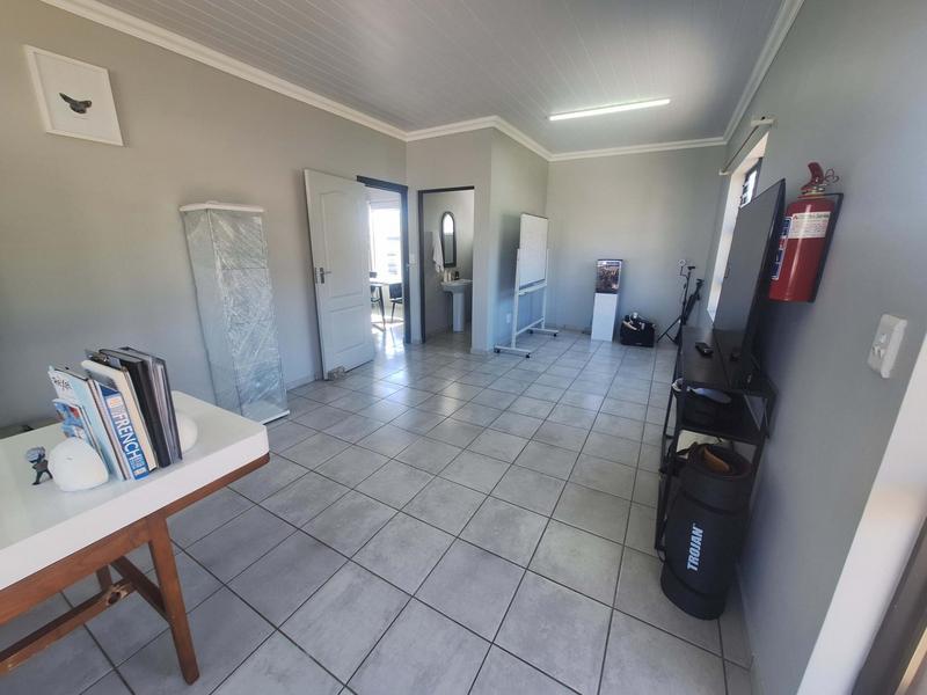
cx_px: 464
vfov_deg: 89.9
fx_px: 348
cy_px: 348
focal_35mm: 13
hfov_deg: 106.2
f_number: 2.2
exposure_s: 1/60
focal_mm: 1.74
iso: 50
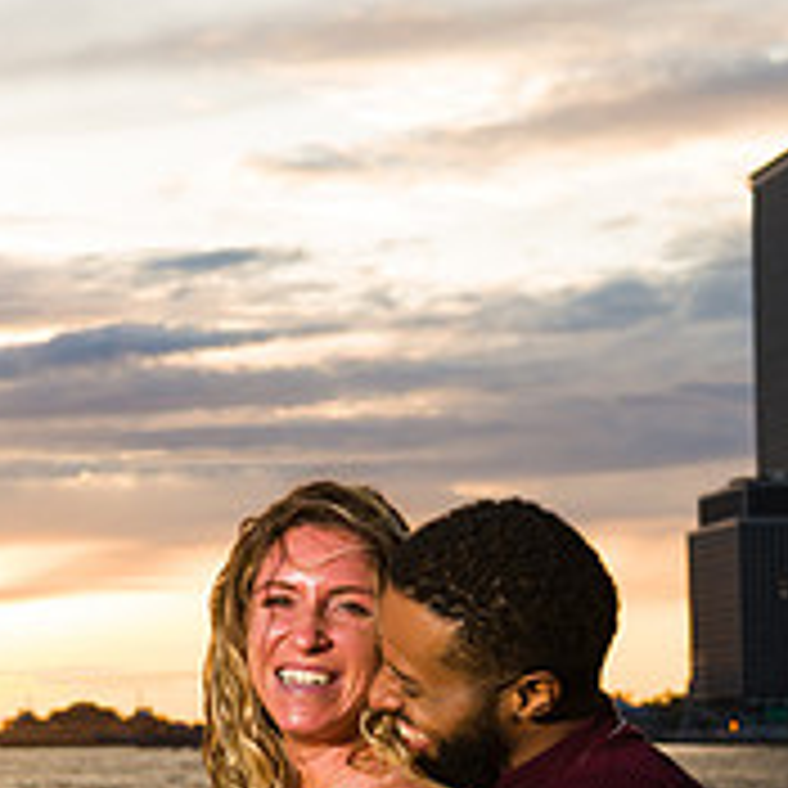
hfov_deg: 12.7
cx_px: -122
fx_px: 3477
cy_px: 606
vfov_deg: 12.9
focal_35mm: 135
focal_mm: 48
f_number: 5.6
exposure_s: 1/200
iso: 200
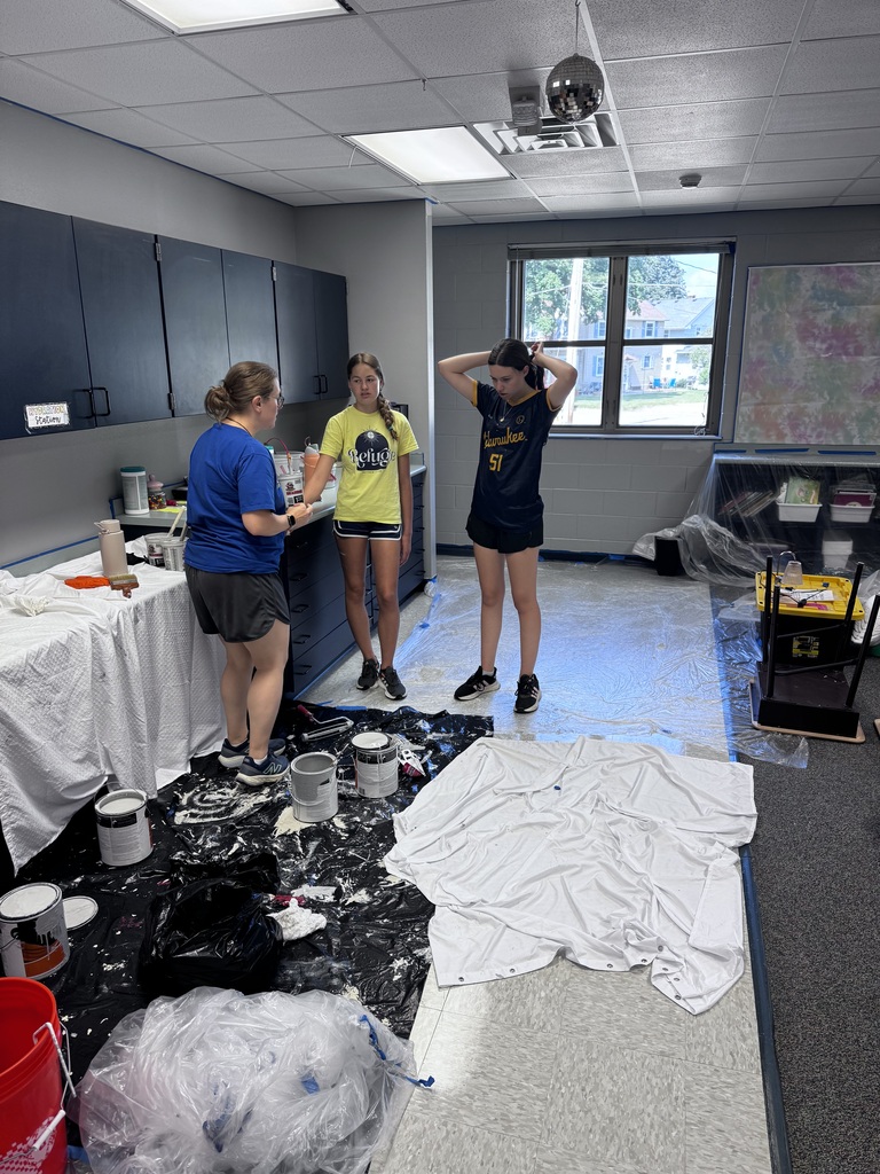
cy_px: 587
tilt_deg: -15.4
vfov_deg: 71.6
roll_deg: -0.5
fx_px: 813
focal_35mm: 24
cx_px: 440
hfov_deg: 56.8
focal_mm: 6.76
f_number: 1.78
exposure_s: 1/120
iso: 100
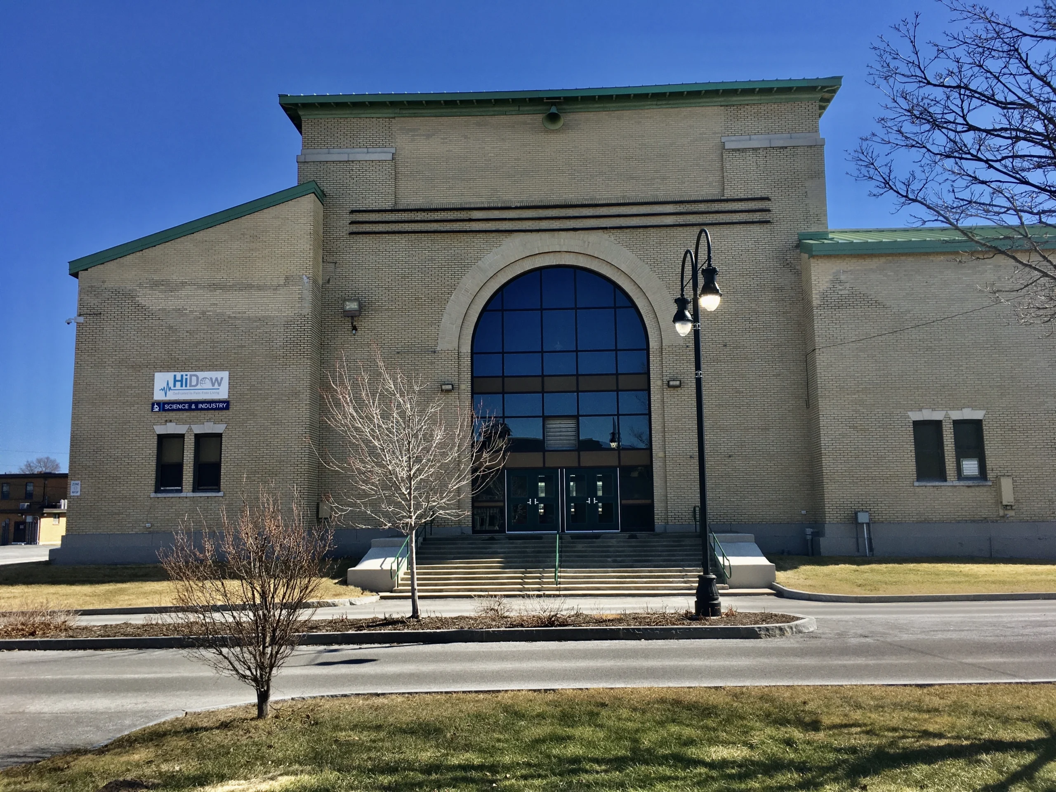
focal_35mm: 29
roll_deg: +0.7
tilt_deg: +9.9
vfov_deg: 48.2
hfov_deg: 61.7
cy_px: 396
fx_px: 885
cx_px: 528
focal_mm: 4.15
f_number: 2.2
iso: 25
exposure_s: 1/938
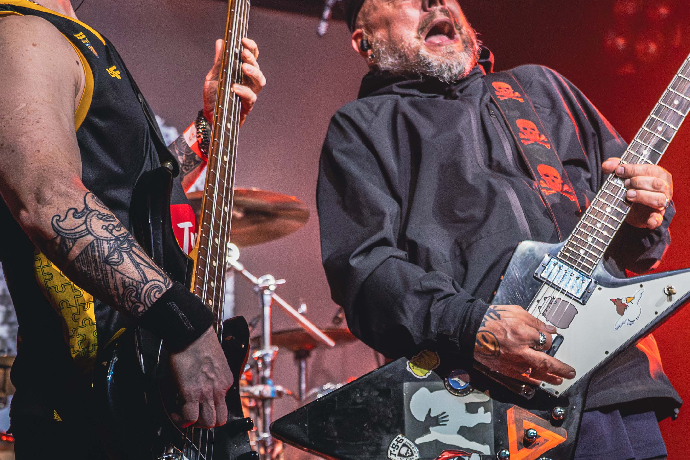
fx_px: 1648
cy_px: 428
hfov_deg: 23.6
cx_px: 331
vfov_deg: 15.7
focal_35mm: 86
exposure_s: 1/400
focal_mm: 30
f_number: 2.8
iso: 10000
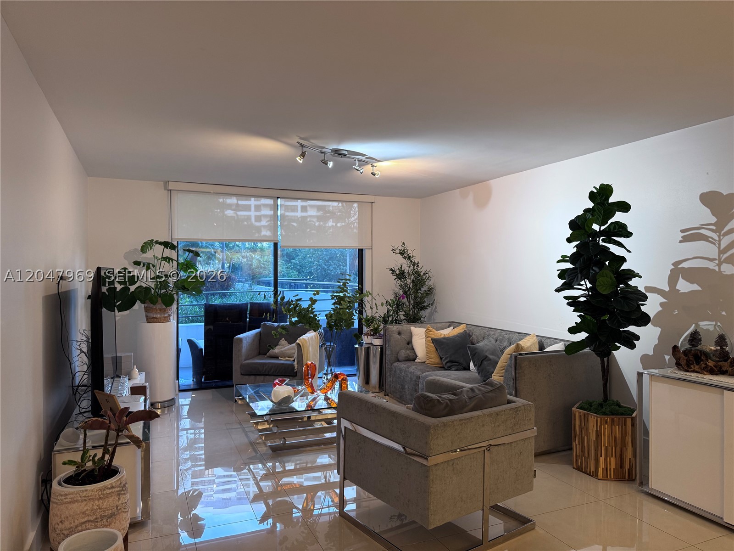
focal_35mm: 24
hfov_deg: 71.6
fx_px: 509
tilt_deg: -0.9
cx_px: 367
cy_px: 276
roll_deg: +0.1
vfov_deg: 56.8
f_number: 1.78
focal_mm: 6.76
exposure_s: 1/60
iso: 200
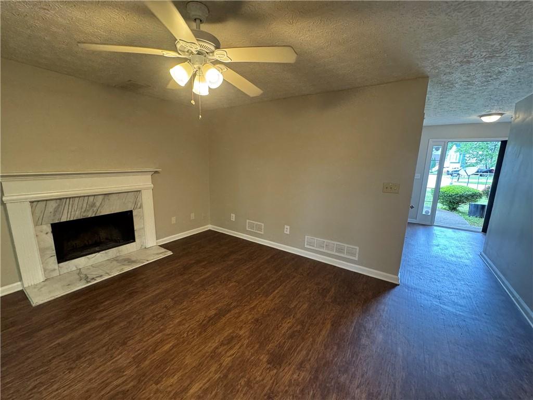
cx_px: 266
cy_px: 200
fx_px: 216
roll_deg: -1.4
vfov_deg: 85.7
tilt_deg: -11.1
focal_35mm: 14
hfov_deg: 102.1
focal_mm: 2.22
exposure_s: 1/60
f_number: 2.2
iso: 250
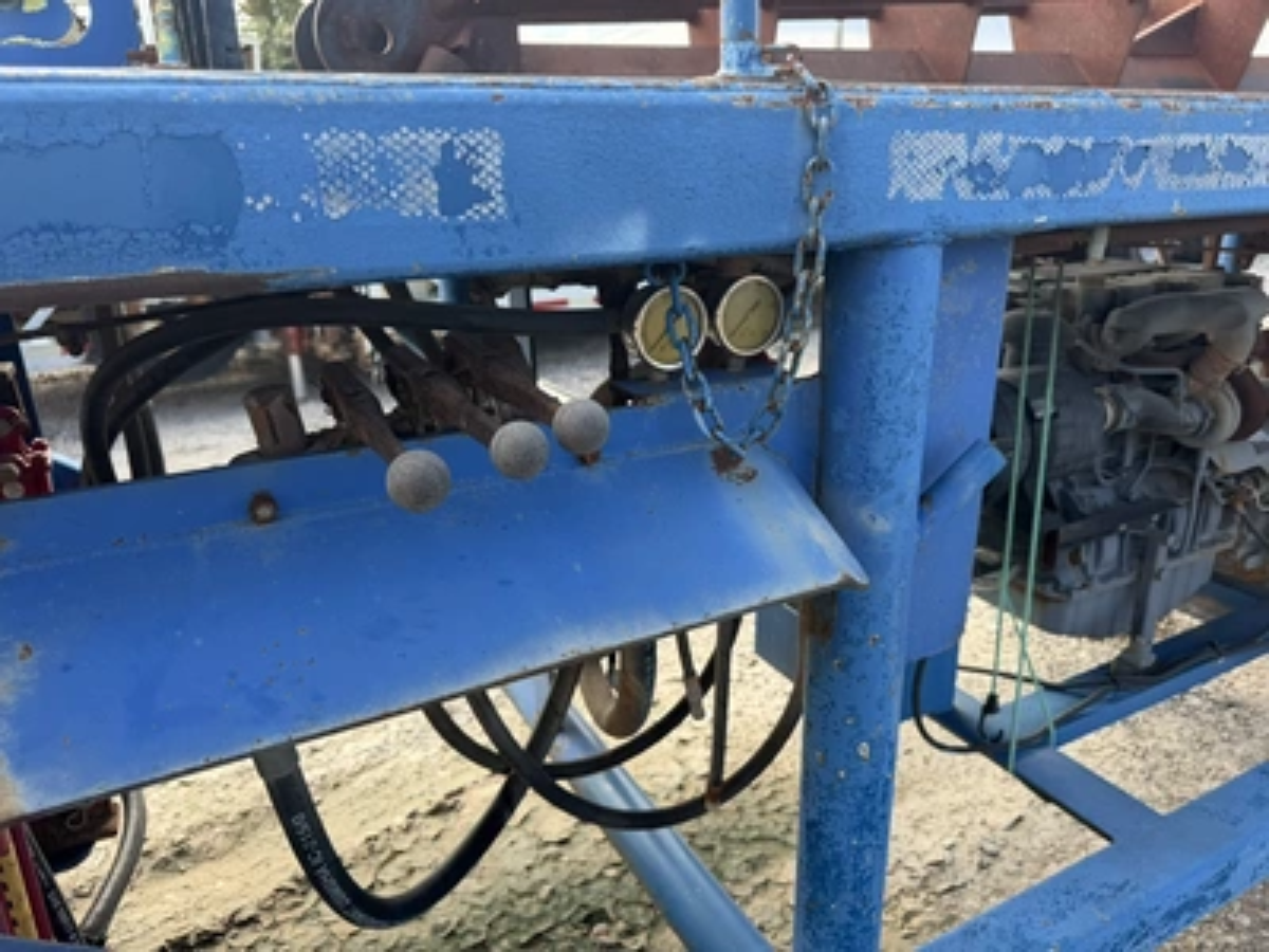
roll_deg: +3.0
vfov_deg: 56.8
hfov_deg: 71.6
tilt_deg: -16.3
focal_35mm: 24
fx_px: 880
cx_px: 634
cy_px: 476
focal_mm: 6.76
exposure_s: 1/757
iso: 80
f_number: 1.78
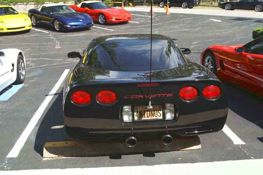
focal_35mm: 39
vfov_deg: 34.2
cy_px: 88
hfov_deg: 49.6
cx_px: 132
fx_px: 285
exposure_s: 1/200
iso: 100
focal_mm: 26
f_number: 5.6
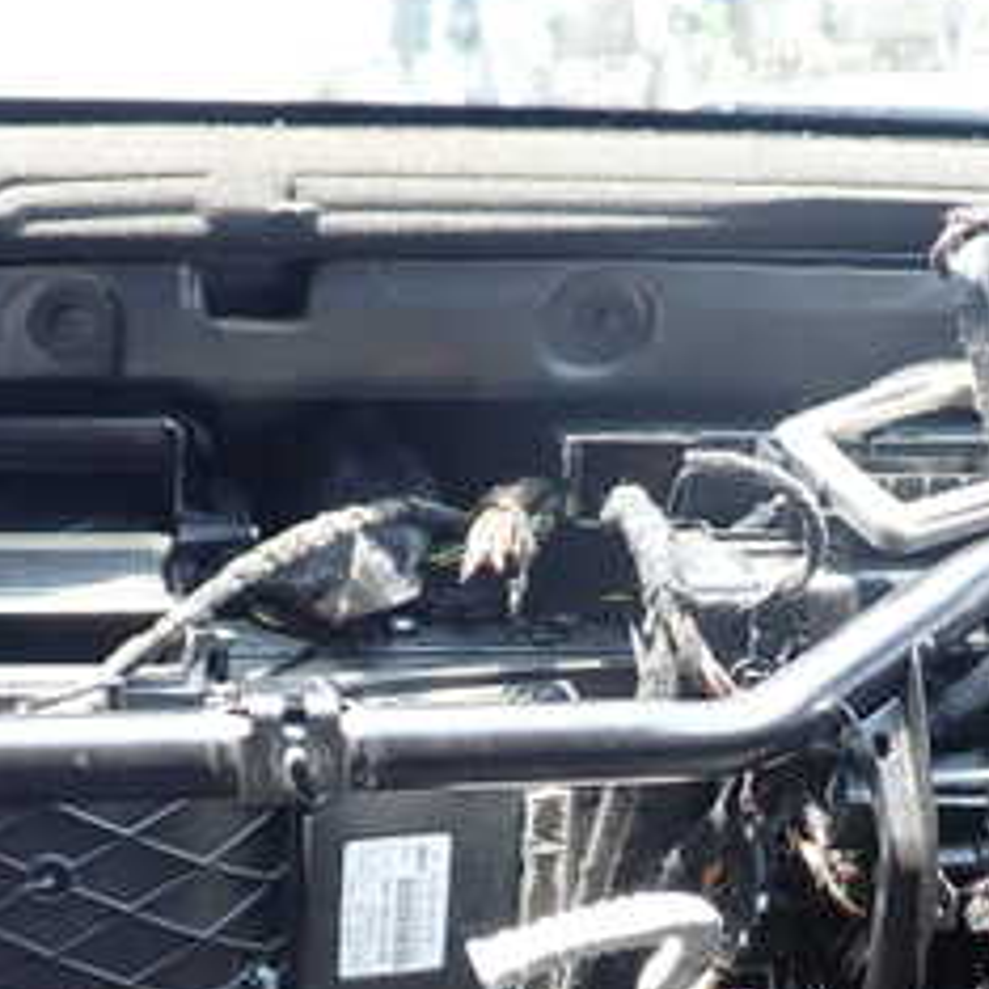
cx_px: 549
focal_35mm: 68
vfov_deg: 25.0
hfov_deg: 25.3
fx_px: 2198
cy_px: 752
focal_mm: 5.4
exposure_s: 1/100
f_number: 2.3
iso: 100
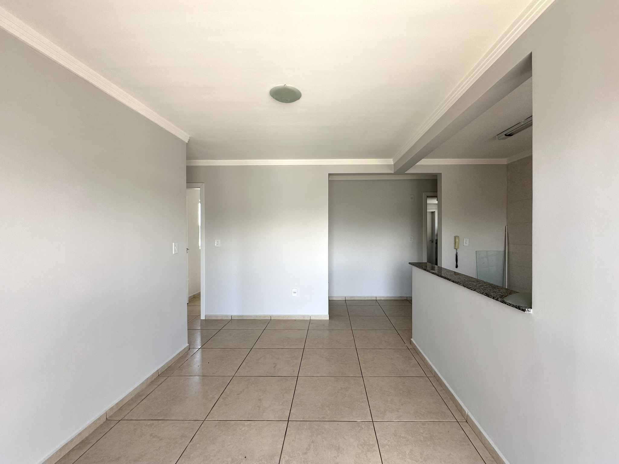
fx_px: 250
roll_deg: -0.5
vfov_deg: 85.7
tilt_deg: +0.2
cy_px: 232
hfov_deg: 102.1
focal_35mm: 14
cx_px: 310
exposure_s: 1/99
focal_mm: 2.22
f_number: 2.2
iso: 50
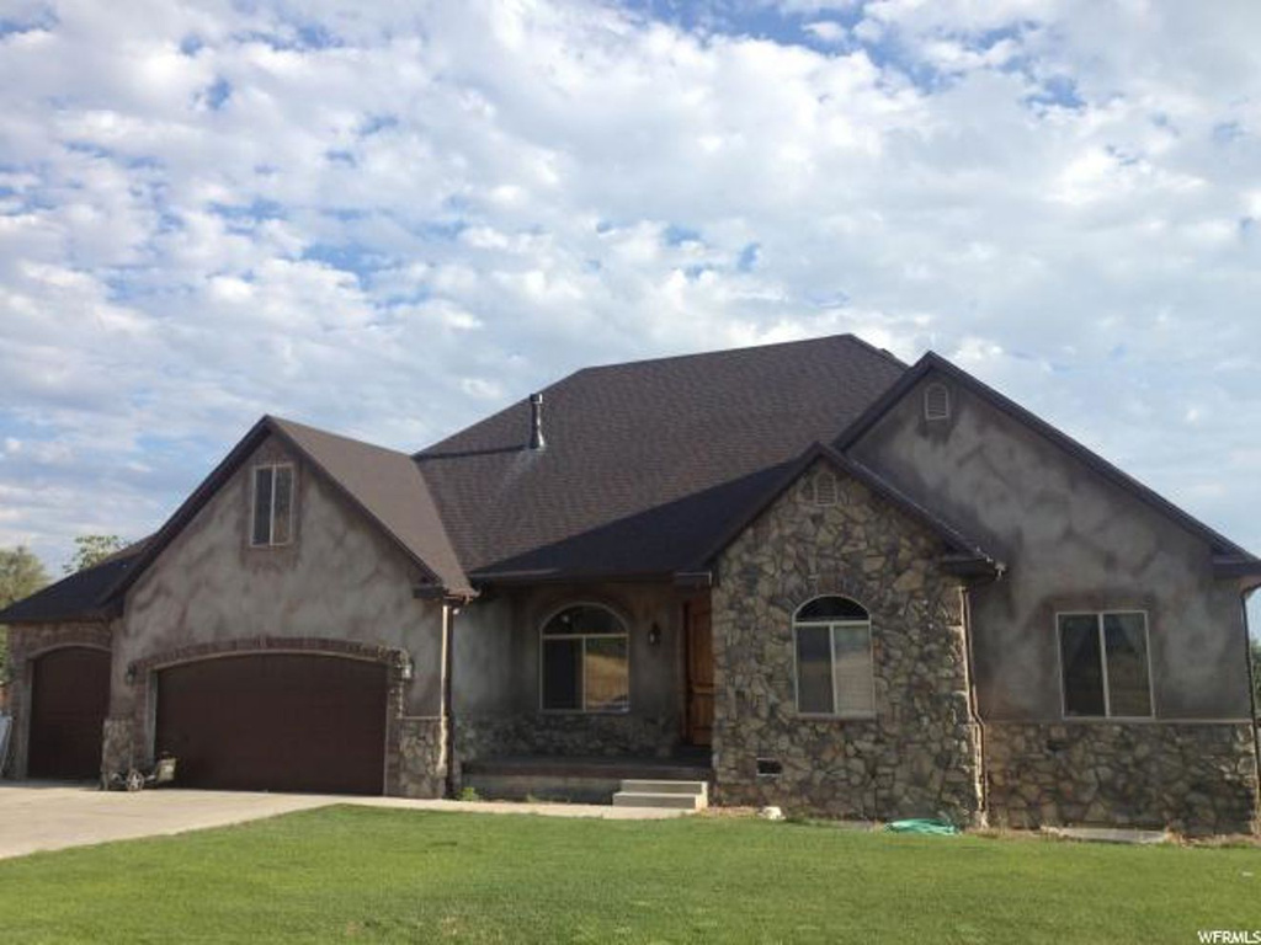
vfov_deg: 40.7
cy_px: 472
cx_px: 630
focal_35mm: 35
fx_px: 1275
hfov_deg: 52.6
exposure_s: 1/1082
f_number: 2.4
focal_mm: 4.28
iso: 50
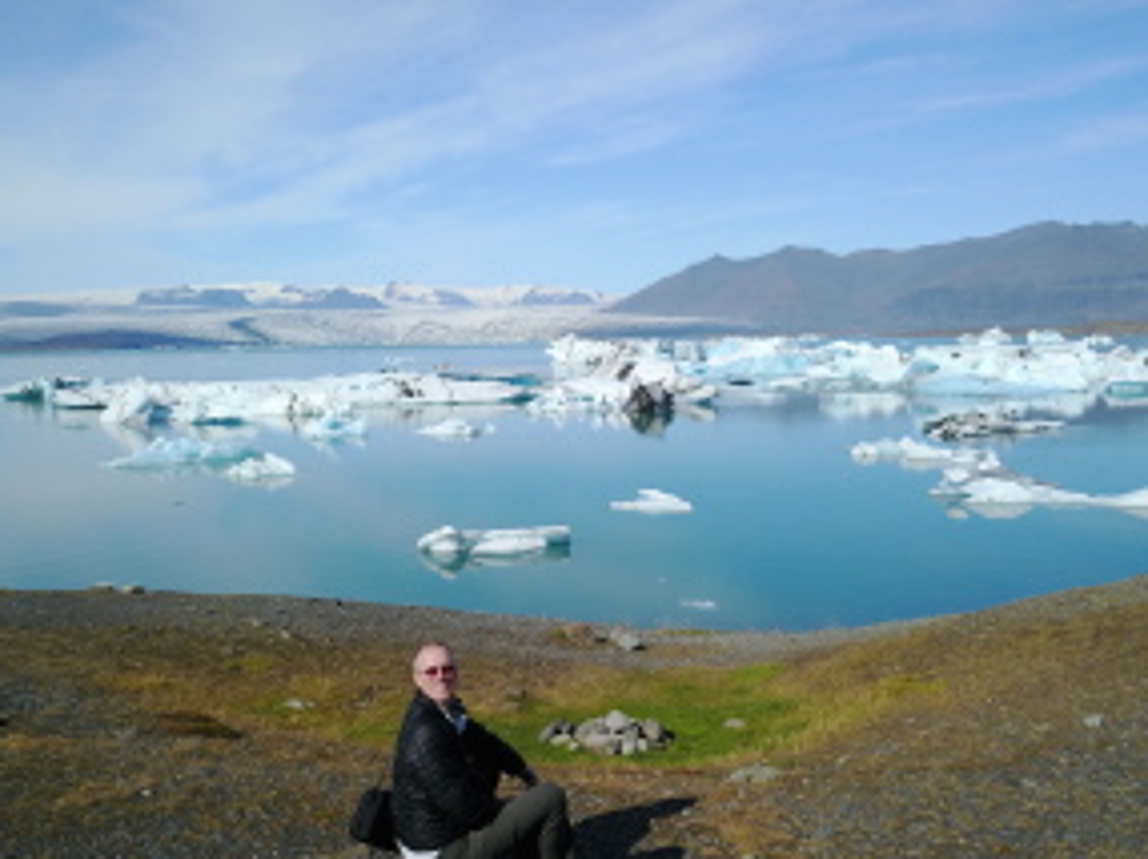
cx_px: 576
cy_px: 450
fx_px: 1093
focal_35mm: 33
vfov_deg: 42.9
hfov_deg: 55.4
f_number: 2.2
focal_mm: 4.73
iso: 100
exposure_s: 1/141
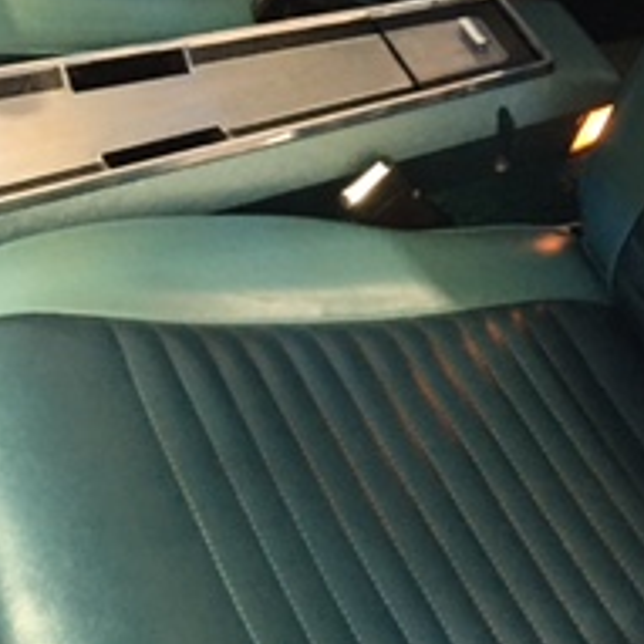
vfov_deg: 19.9
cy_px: 94
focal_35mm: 86
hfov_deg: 19.3
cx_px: 722
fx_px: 1810
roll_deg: -6.3
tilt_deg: -34.7
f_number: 2.2
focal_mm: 4.15
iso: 200
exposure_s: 1/33
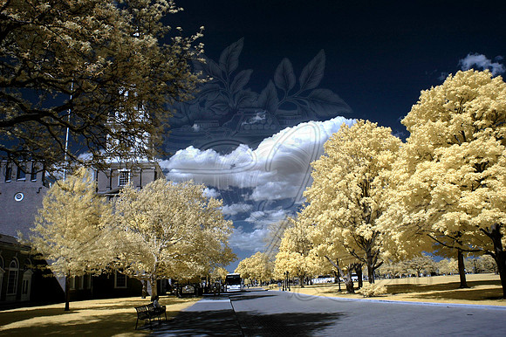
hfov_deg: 67.4
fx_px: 379
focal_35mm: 27
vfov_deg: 47.9
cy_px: 168
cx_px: 253
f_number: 11
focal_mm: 18
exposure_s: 1/400
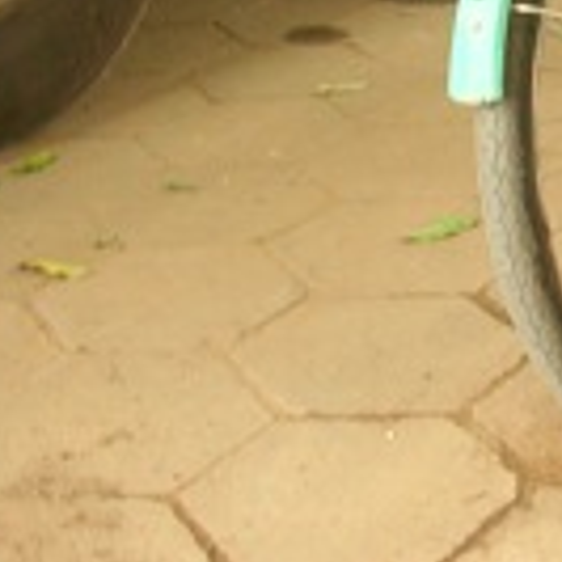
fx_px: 1855
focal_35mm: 101
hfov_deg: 16.6
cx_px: 647
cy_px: -55
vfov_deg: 16.7
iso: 93
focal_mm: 5.8
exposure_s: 1/5.8
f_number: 2.8
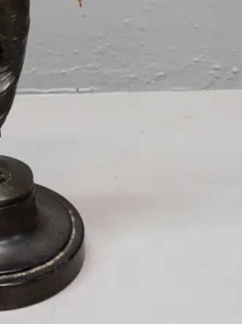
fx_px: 858
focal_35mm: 92
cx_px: -7
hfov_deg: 15.7
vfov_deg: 20.1
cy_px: -54
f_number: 5.6
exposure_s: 1/160
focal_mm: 19
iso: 3200
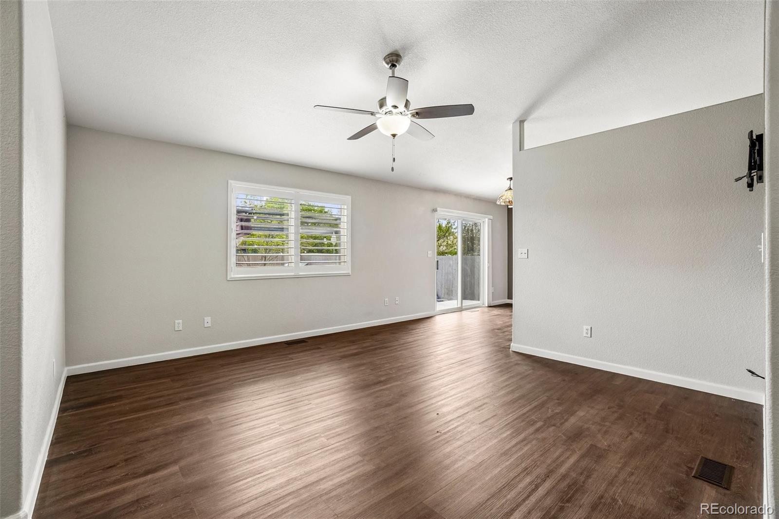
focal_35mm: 15
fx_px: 324
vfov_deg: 77.3
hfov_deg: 100.4
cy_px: 260
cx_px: 390
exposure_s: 1/50
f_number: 8
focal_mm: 10
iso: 400
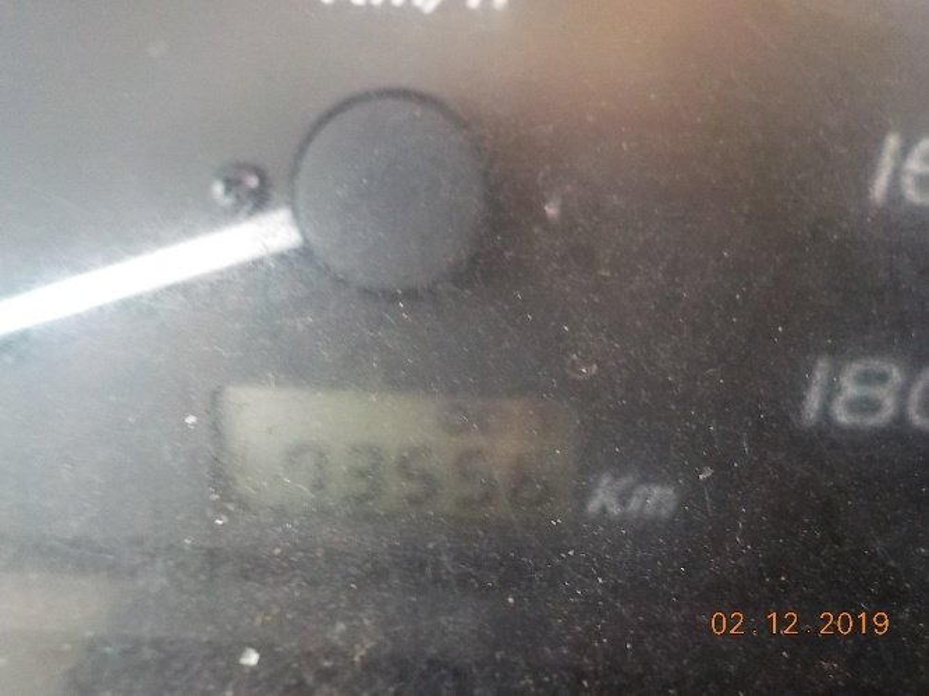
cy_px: 348
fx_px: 805
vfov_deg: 46.8
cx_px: 464
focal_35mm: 30
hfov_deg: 60.0
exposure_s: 1/8
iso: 640
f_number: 3.3
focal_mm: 4.1
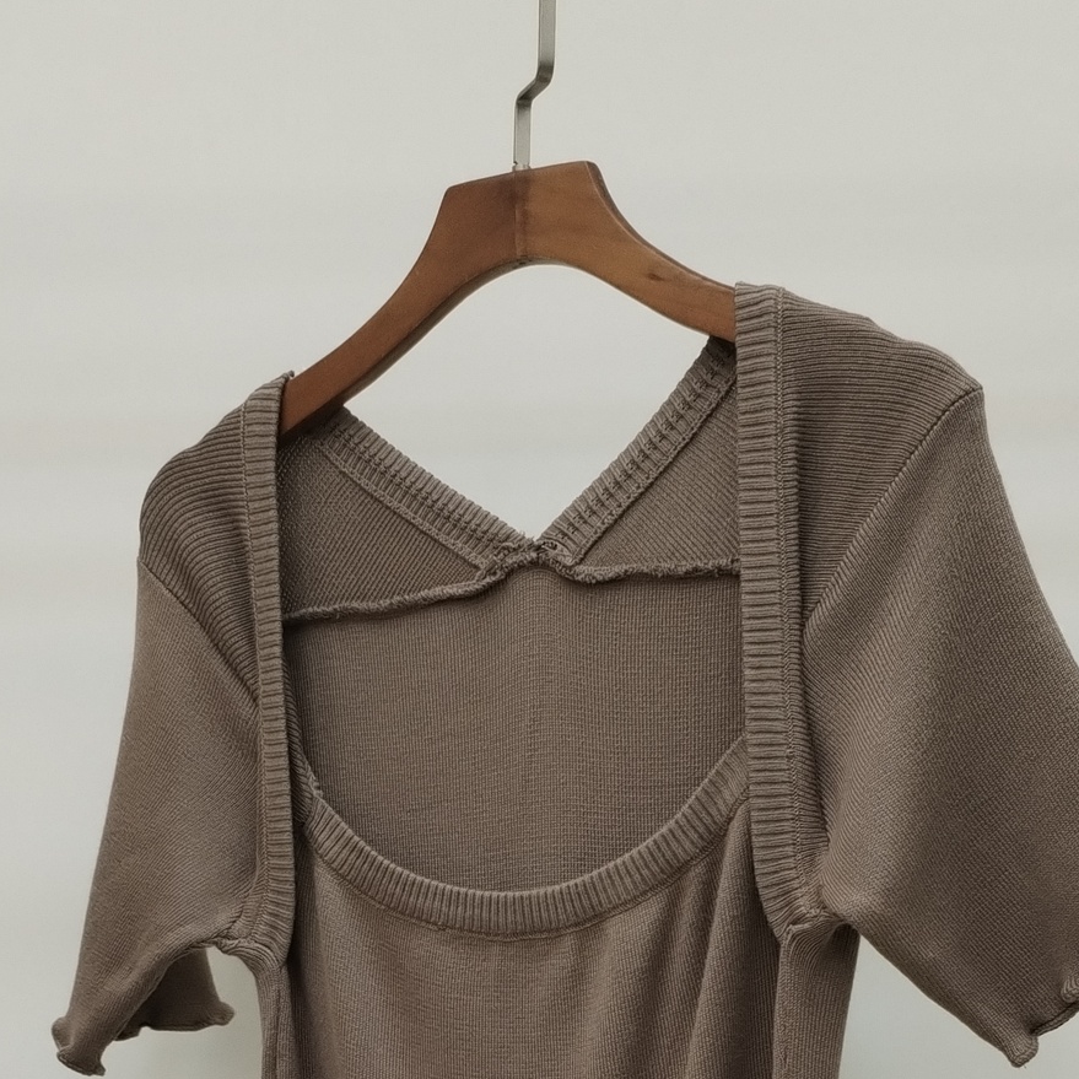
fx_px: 2469
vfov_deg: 22.8
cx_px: 505
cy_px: 1268
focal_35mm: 70
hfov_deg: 24.7
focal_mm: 4.75
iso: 249
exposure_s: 1/120
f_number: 1.8
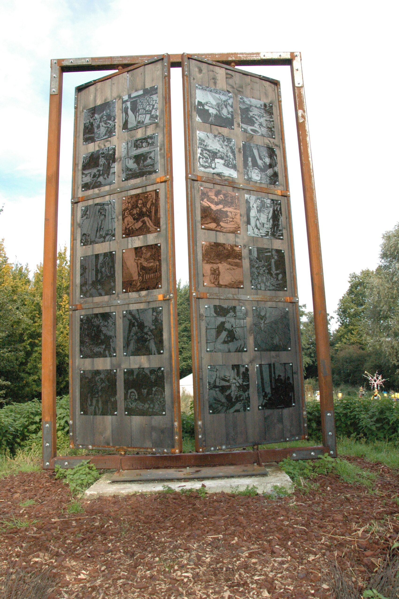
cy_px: 300
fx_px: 450
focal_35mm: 27
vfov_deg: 67.4
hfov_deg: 47.8
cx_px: 200
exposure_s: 1/500
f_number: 13
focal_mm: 18
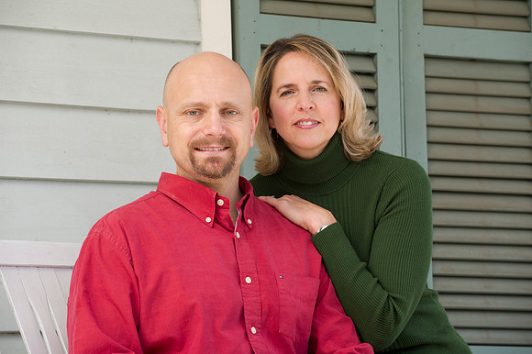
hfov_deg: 13.3
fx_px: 2289
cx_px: 266
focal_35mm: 155
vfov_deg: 8.8
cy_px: 177
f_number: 5.6
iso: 200
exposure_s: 1/100
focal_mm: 155
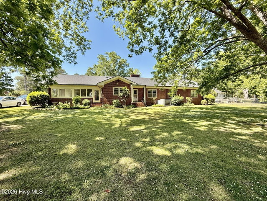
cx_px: 134
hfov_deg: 102.0
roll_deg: +0.2
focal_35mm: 14
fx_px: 108
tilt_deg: -0.8
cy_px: 100
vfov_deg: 85.7
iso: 64
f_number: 2.2
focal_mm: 2.22
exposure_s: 1/694
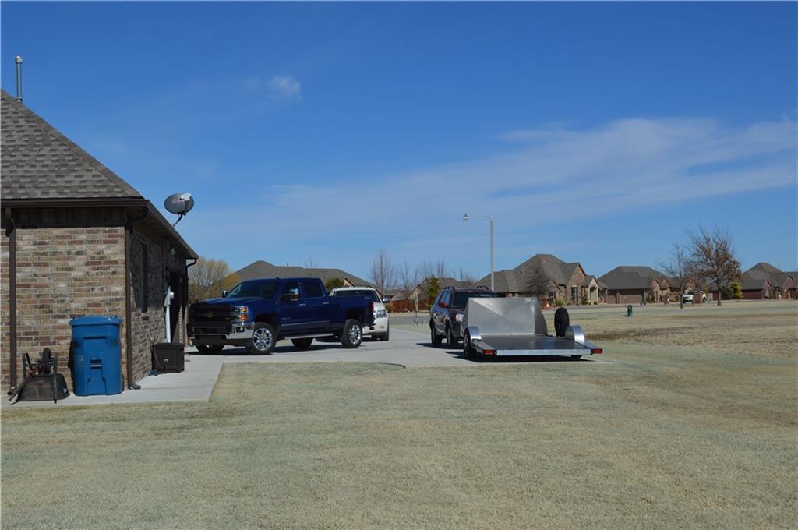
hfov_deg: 41.2
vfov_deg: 28.0
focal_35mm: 48
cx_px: 399
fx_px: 1063
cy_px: 265
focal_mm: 32
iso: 100
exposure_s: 1/400
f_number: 10
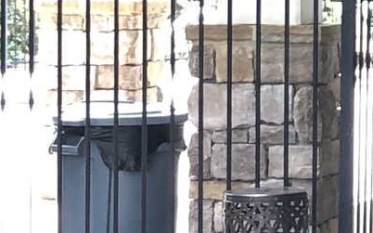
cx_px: 818
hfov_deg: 8.6
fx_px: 2307
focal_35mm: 227
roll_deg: +0.2
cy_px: -18
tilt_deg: -0.5
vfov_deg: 5.8
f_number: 1.8
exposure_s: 1/40
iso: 25
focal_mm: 4
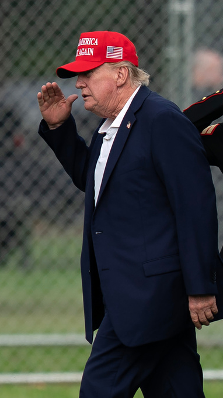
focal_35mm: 631
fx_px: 6640
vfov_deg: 3.4
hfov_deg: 1.9
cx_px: 175
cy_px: 199
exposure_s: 1/1000
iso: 100
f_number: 3.5
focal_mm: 400
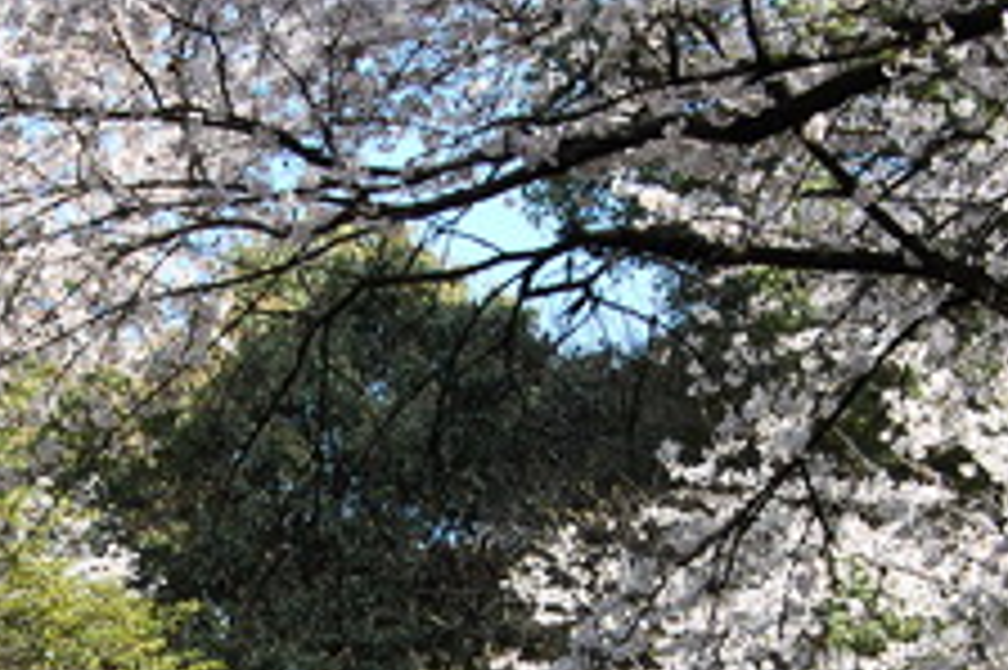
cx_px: 306
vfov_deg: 9.7
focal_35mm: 140
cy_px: 596
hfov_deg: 14.6
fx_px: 3926
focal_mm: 35
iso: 200
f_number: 7.1
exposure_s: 1/200
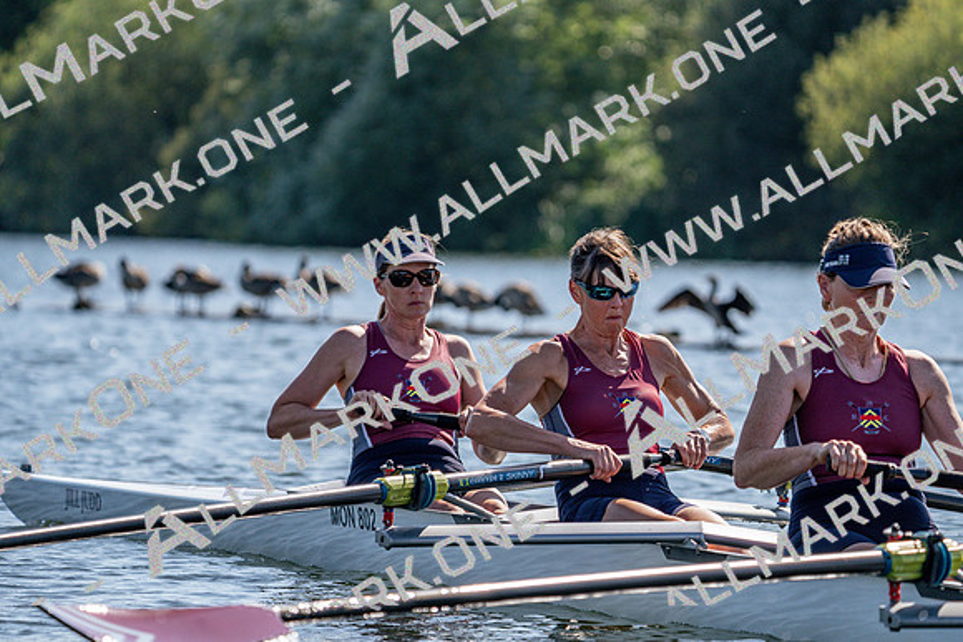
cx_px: 482
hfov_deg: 7.4
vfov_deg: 4.9
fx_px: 7491
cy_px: 321
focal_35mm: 280
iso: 320
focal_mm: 280
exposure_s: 1/2000
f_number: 5.6
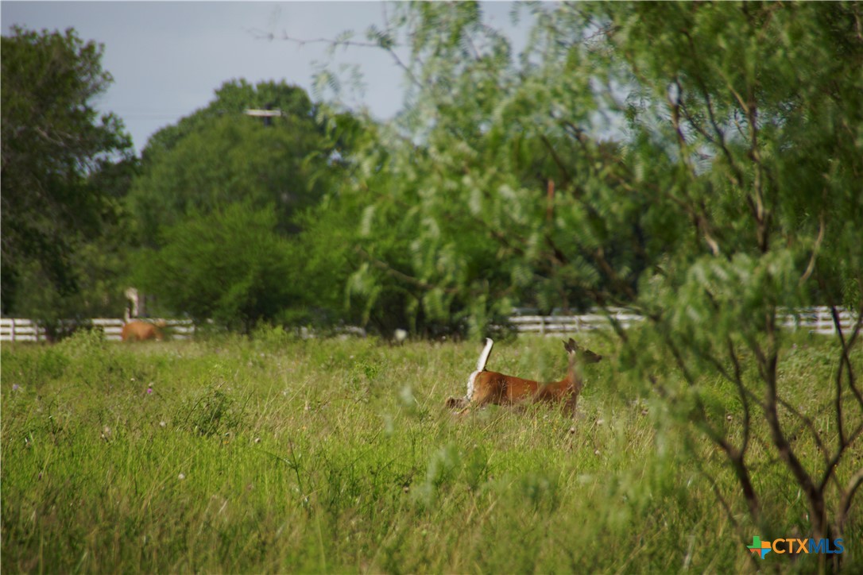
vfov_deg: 3.7
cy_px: 288
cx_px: 432
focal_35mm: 375
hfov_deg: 5.5
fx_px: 8989
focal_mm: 250
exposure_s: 1/500
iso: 100
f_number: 6.3
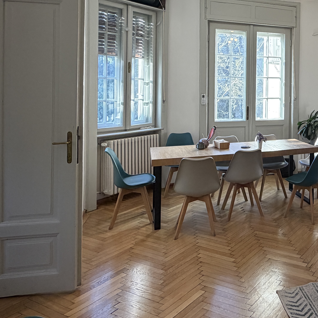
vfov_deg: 48.1
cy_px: 86
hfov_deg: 42.8
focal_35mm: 33
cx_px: 318
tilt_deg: +0.1
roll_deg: -0.1
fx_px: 343
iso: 125
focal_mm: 2.22
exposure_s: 1/100
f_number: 2.2
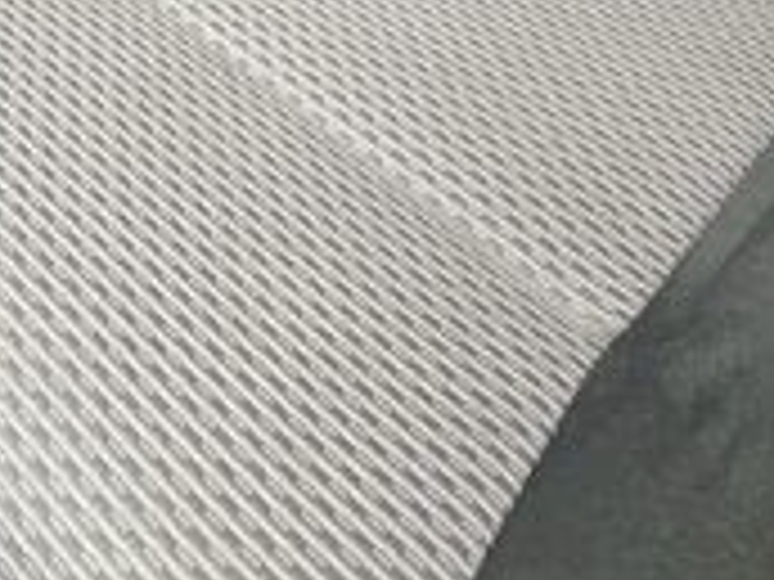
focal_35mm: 65
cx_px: 220
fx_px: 1453
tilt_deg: -20.5
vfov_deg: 16.2
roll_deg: +1.4
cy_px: -647
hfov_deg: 29.5
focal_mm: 2.22
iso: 800
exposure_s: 1/50
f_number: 2.2
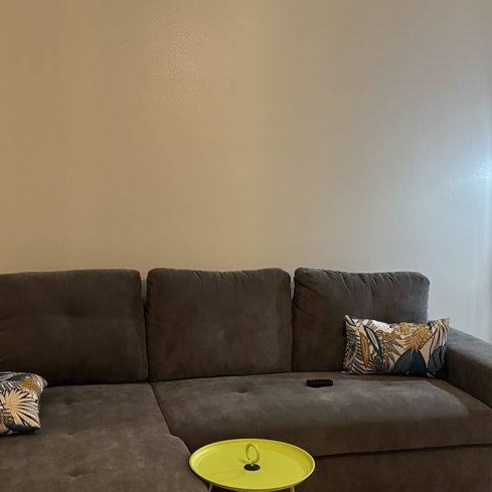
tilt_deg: -4.5
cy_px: 224
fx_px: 756
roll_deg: -1.0
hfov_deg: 36.1
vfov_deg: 36.0
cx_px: 251
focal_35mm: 47
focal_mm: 5.96
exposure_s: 1/50
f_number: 1.6
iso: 400
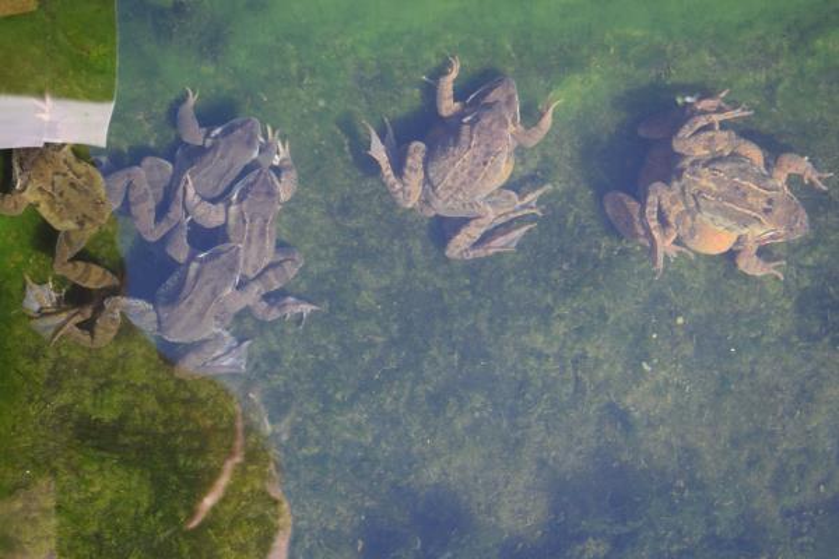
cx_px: 420
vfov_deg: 17.5
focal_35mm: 78
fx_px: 1818
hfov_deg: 26.0
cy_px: 280
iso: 400
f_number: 5.6
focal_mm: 52
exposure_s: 1/100
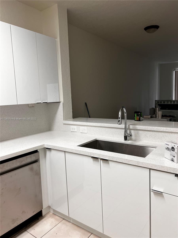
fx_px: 178
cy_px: 119
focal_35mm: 26
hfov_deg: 53.1
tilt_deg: -7.3
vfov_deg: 67.3
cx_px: 89
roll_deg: +2.4
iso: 80
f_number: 1.5
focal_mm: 5.7
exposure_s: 1/120
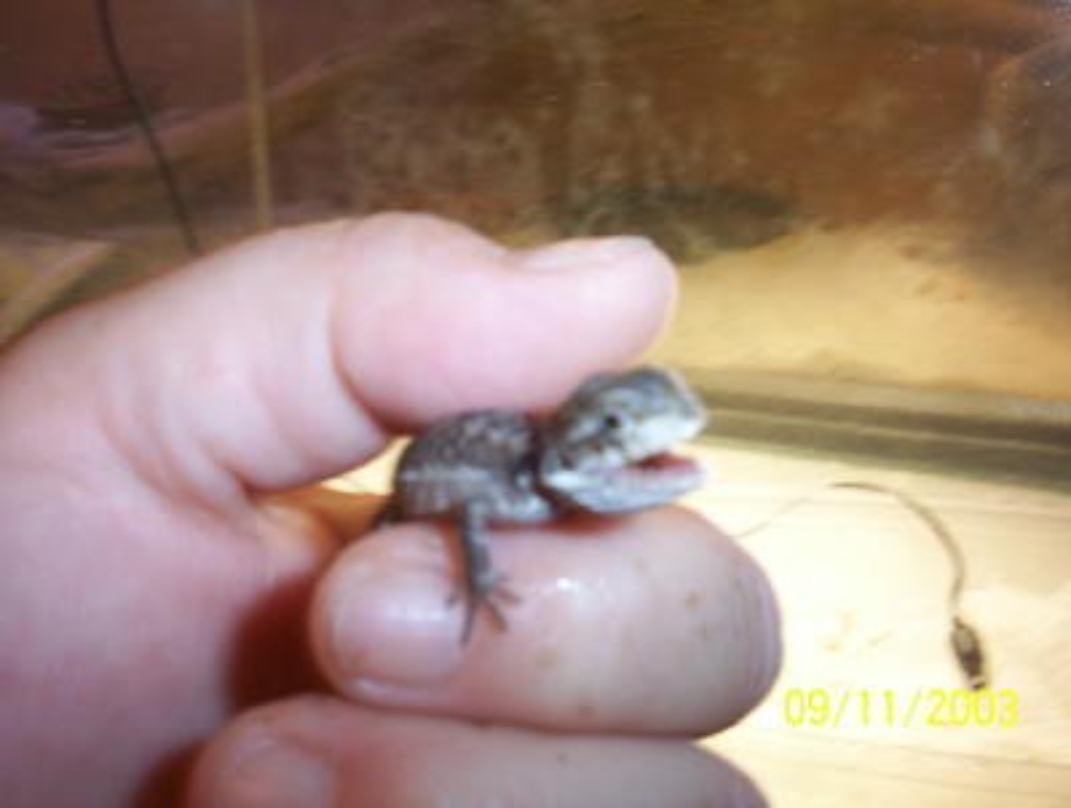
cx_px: 536
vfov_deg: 37.0
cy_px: 404
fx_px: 1210
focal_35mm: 39
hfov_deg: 47.8
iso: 140
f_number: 4.5
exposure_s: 1/30
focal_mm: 6
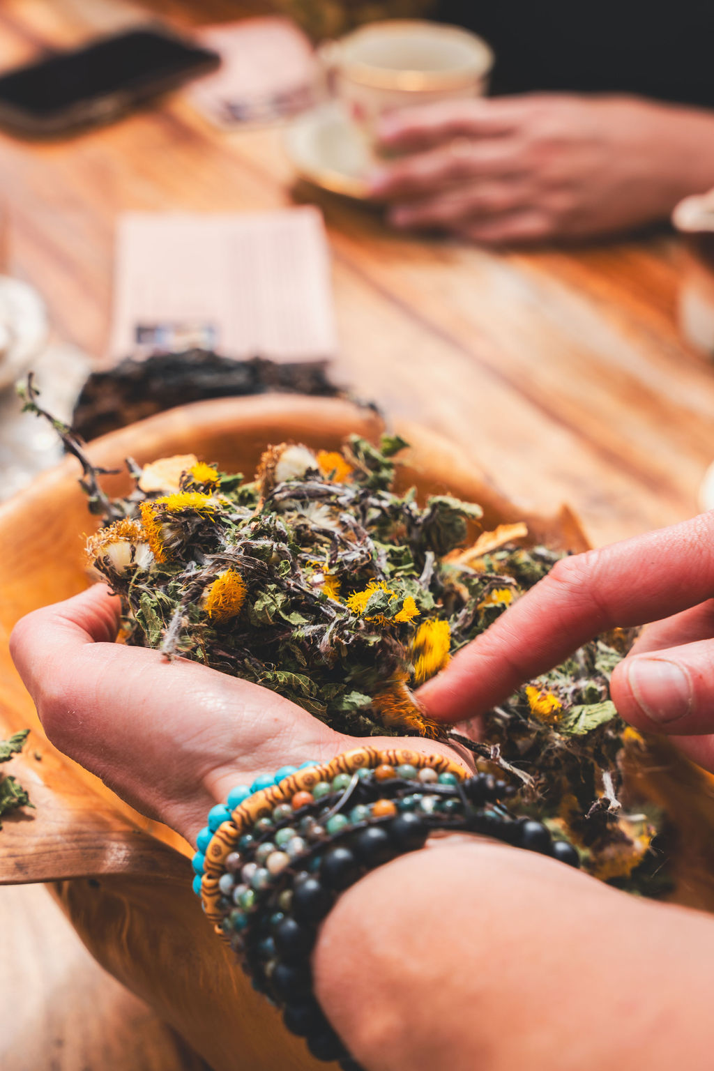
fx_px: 2082
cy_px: 536
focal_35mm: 70
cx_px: 357
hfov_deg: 19.5
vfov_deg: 28.8
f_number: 8
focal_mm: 70
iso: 100
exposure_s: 1/160
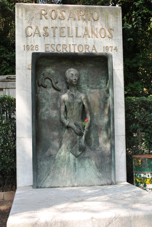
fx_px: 322
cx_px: 76
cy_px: 114
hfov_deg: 26.6
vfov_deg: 38.8
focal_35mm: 51
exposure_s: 1/125
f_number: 5.6
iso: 160
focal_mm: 34
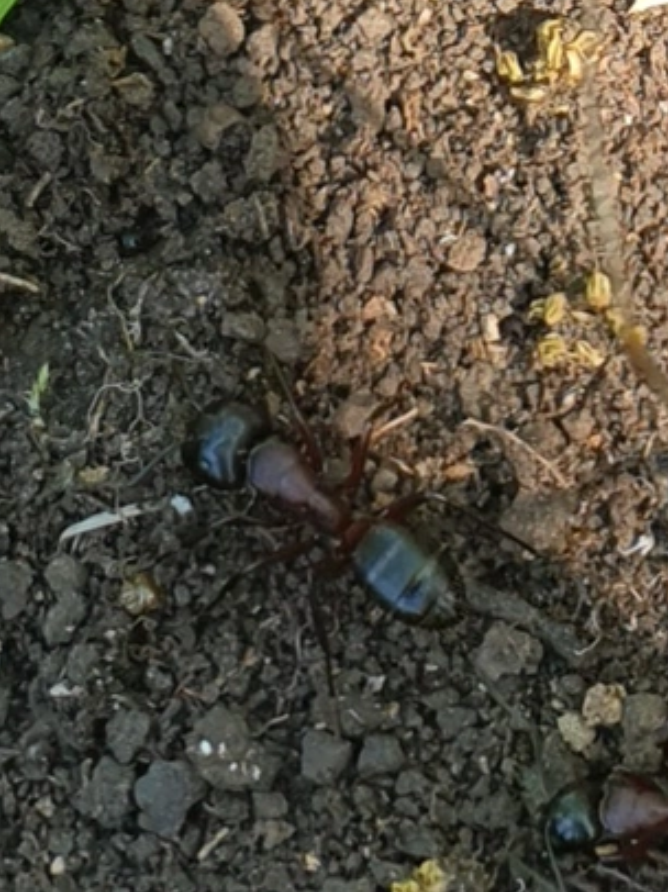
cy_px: 639
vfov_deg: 44.7
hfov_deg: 34.3
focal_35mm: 41
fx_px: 1056
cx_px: 506
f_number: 2.4
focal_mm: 4.3
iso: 50
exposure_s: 1/139
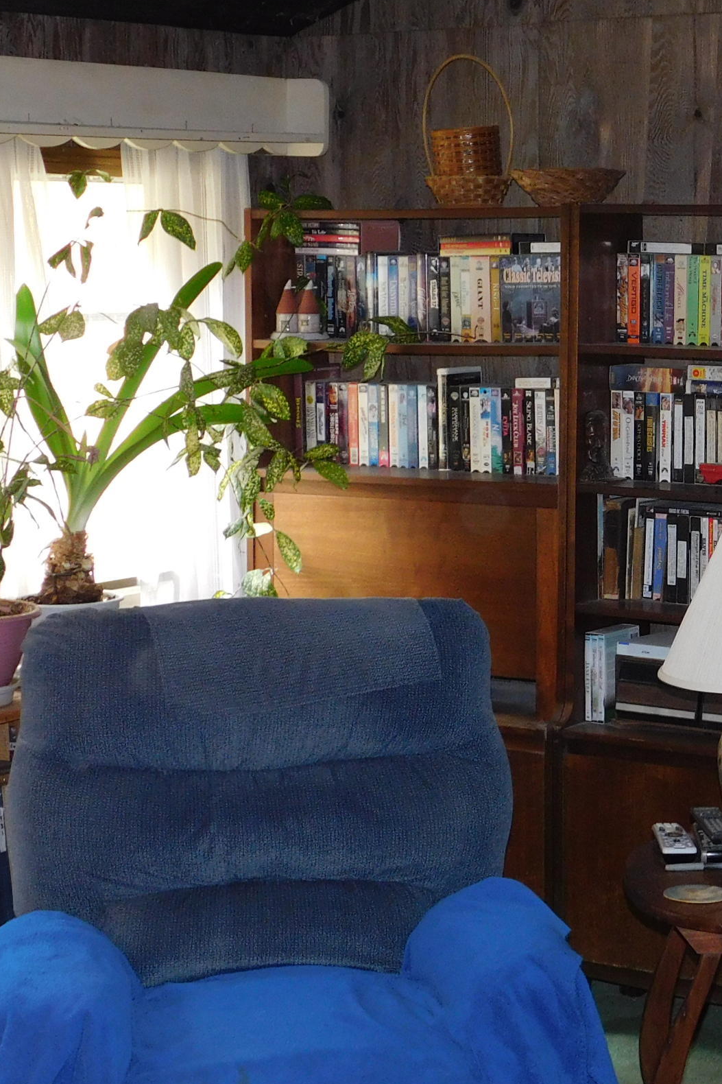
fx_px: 2377
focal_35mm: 79
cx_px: 738
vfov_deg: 25.7
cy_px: 498
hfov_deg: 16.9
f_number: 3.6
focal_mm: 7.1
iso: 220
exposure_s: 1/30
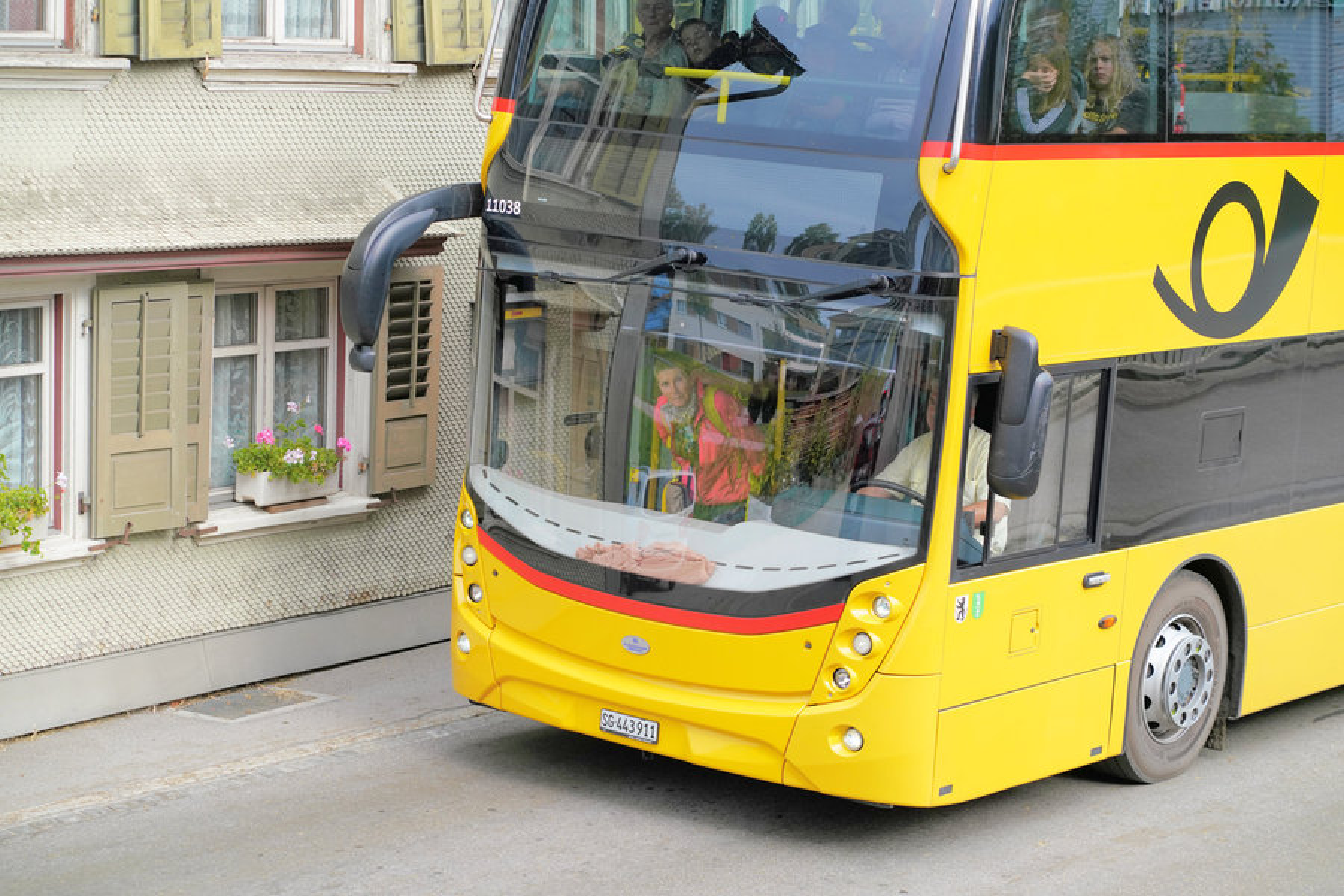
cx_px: 672
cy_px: 448
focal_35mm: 85
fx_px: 3173
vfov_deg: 16.1
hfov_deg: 23.9
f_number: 5
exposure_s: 1/1000
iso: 800
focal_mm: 85
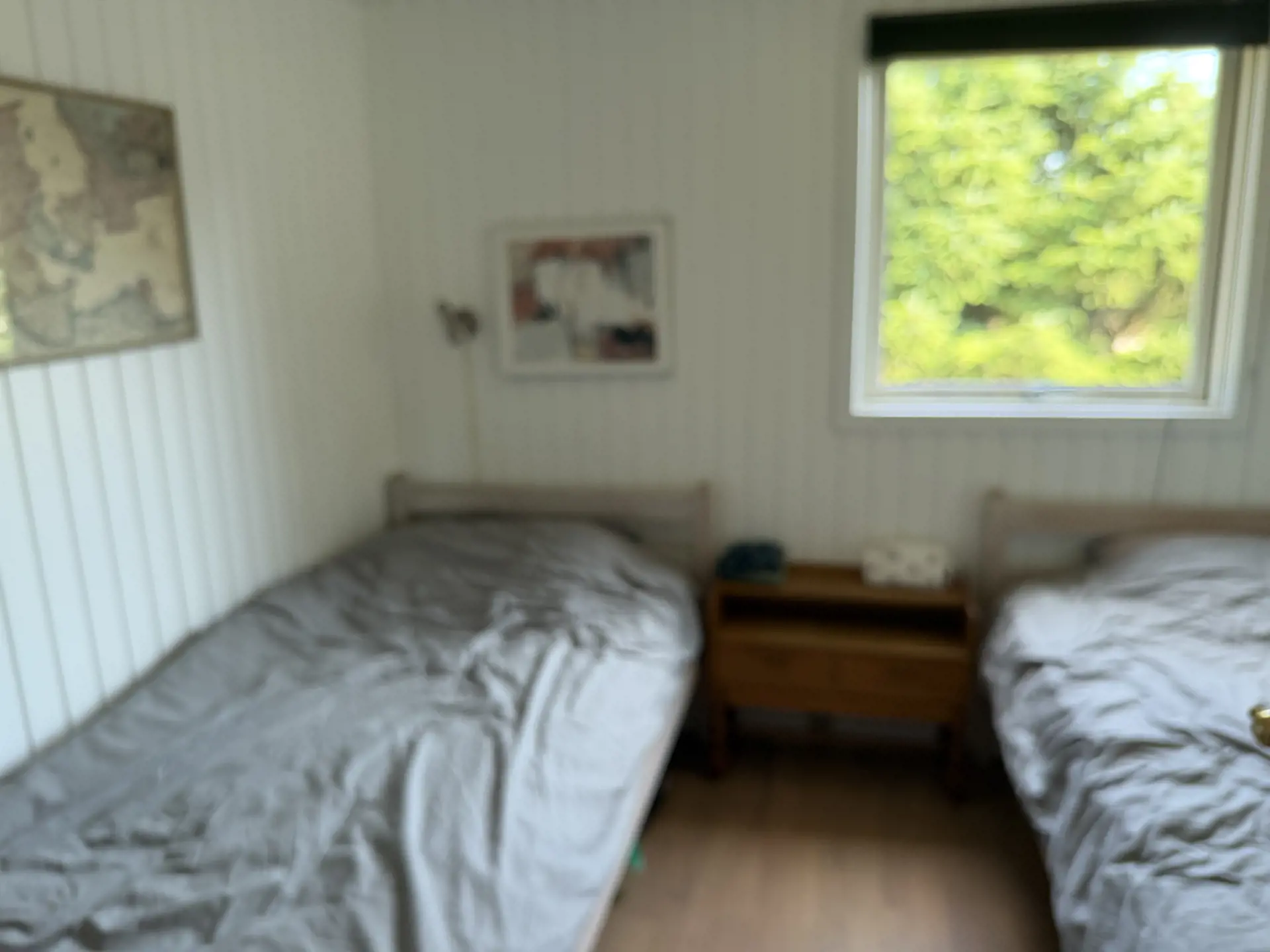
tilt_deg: -12.6
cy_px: 476
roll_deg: +2.6
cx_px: 635
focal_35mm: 24
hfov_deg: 71.6
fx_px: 881
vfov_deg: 56.8
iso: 160
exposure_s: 1/121
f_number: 1.78
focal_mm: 6.76
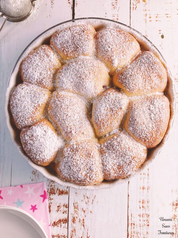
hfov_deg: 49.7
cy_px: 119
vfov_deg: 63.4
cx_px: 89
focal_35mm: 28
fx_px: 192
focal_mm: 3.99
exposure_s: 1/100
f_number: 1.8
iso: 64
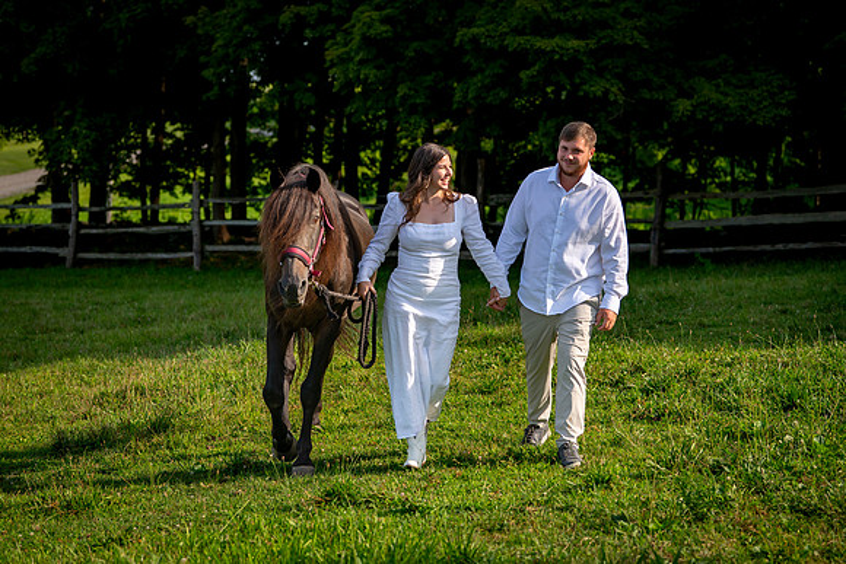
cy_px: 276
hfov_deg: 25.1
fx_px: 1900
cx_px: 415
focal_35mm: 81
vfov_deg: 16.9
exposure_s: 1/3200
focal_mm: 70
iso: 200
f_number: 3.5
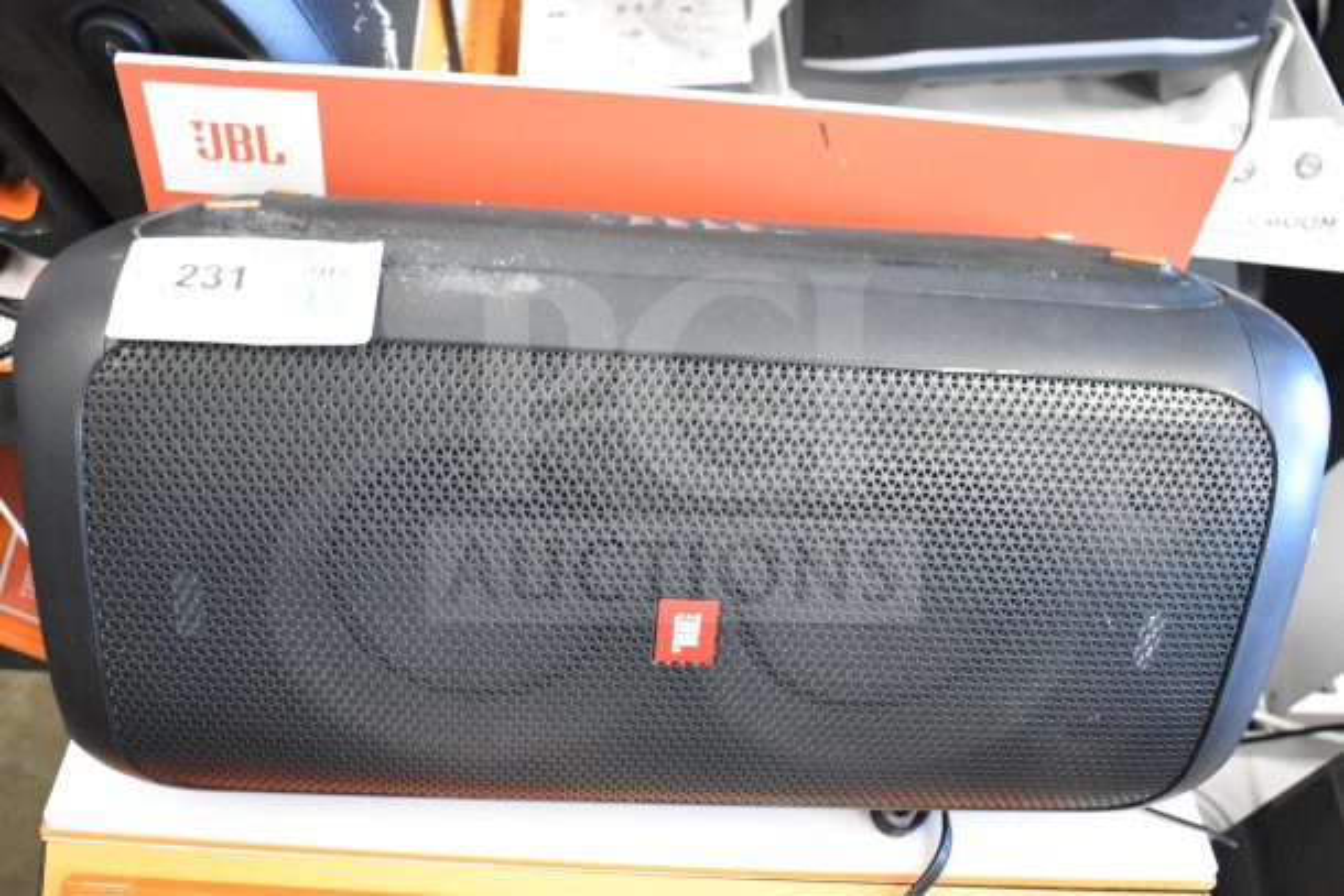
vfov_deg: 36.9
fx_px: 1344
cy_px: 448
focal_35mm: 36
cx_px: 672
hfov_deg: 53.1
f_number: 3.8
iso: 4000
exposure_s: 1/40
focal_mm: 24
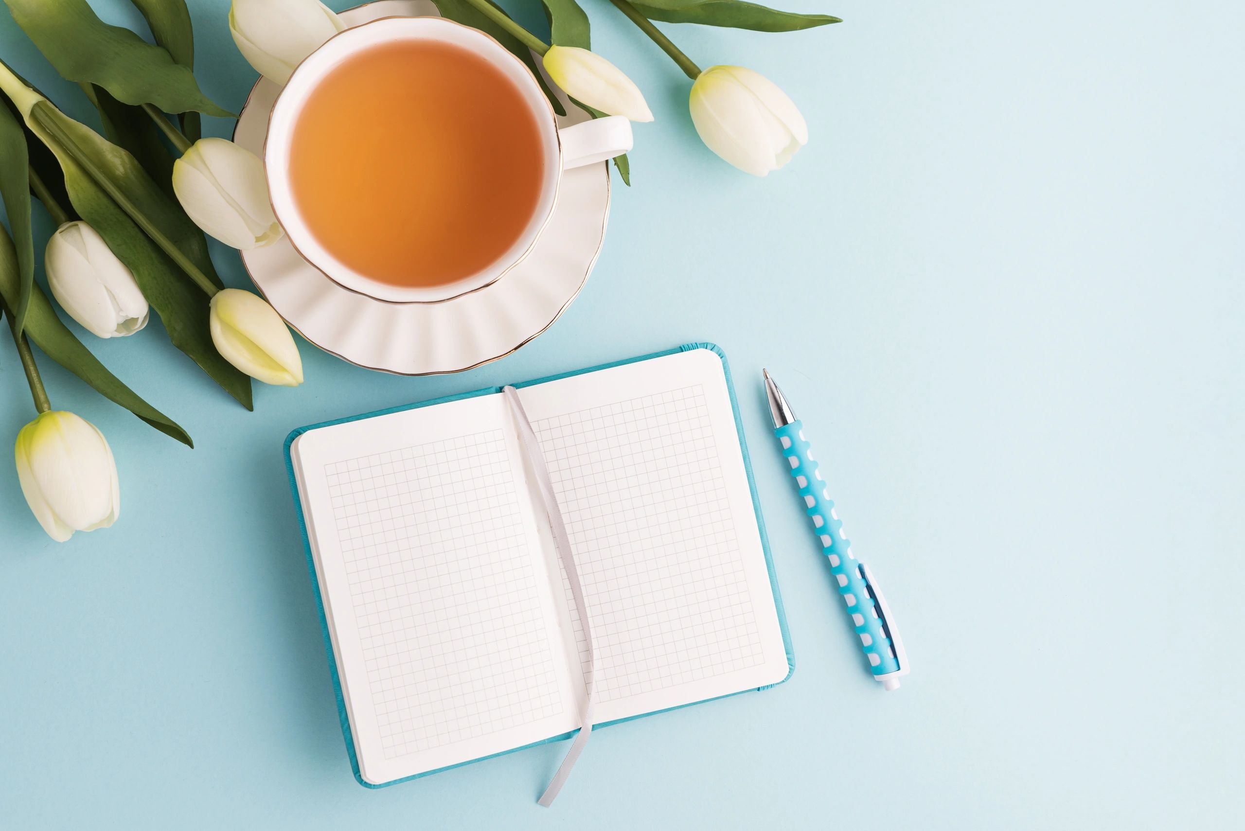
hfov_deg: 39.6
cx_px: 622
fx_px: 1730
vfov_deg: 27.0
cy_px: 416
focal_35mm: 50
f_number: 8
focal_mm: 50
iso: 100
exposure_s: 1/100
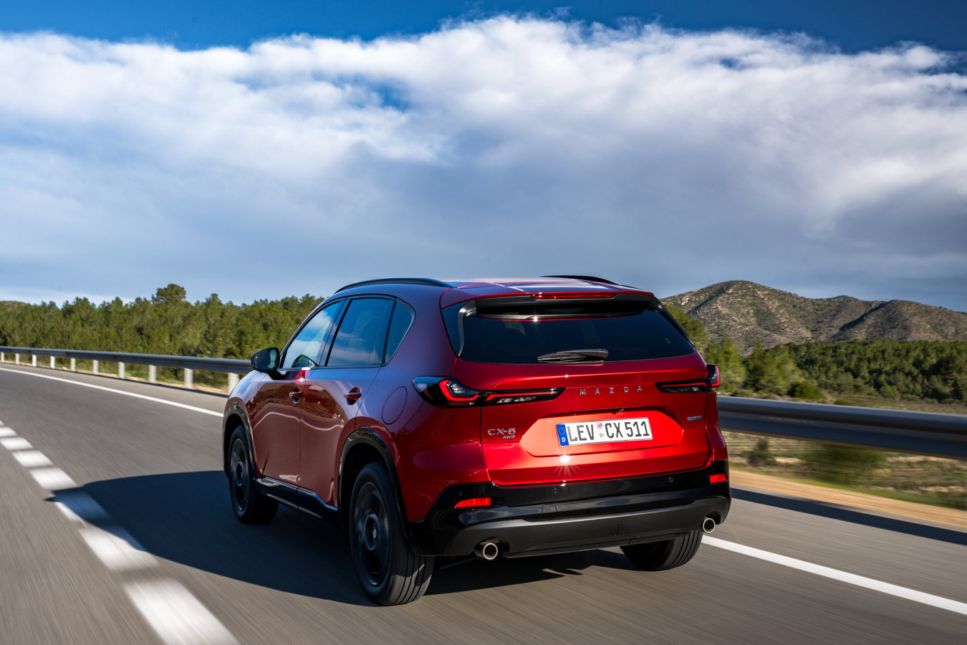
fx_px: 1021
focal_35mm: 38
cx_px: 484
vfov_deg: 35.1
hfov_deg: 50.7
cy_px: 322
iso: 40
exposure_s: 1/25
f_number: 13
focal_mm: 38
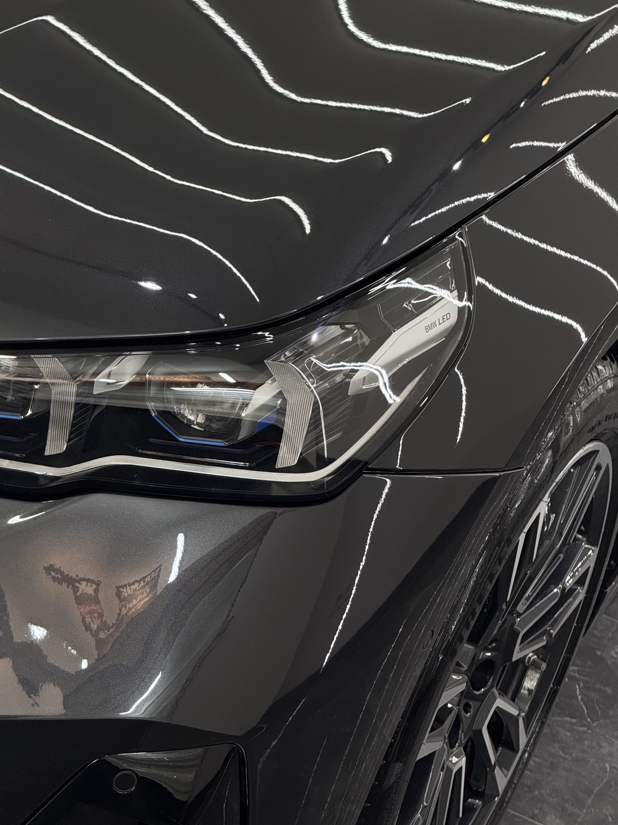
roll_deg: -17.3
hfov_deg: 11.8
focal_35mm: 126
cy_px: 408
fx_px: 2999
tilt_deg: -21.2
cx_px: 324
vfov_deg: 15.6
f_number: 2.8
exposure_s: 1/100
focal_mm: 15.66
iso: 200
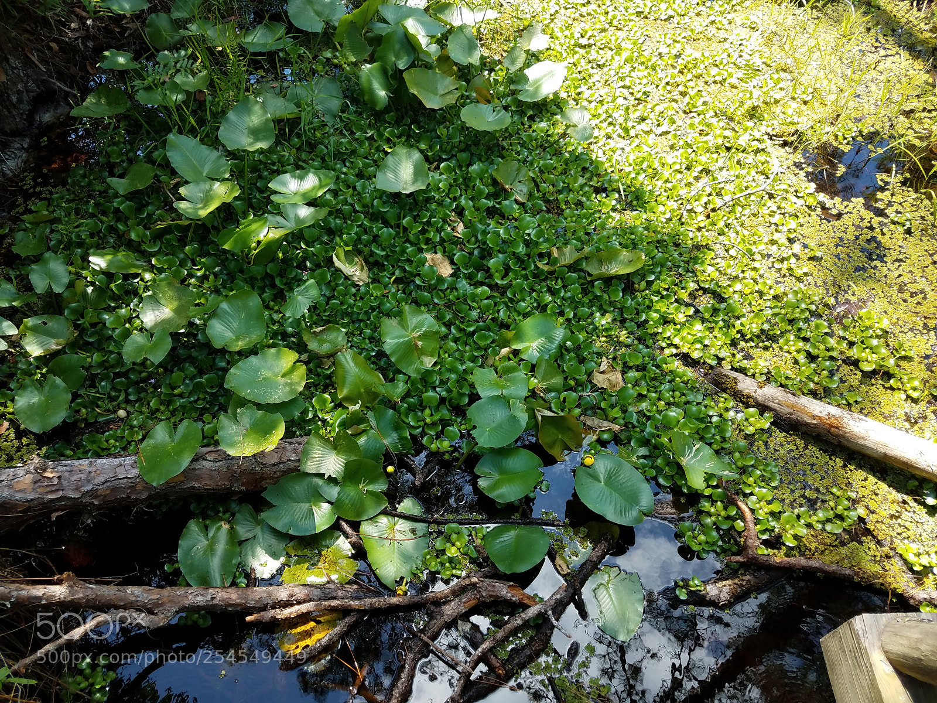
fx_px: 704
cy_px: 352
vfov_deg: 53.1
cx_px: 468
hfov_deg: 67.3
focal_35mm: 26
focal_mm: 4.2
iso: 40
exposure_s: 1/261
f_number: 1.7
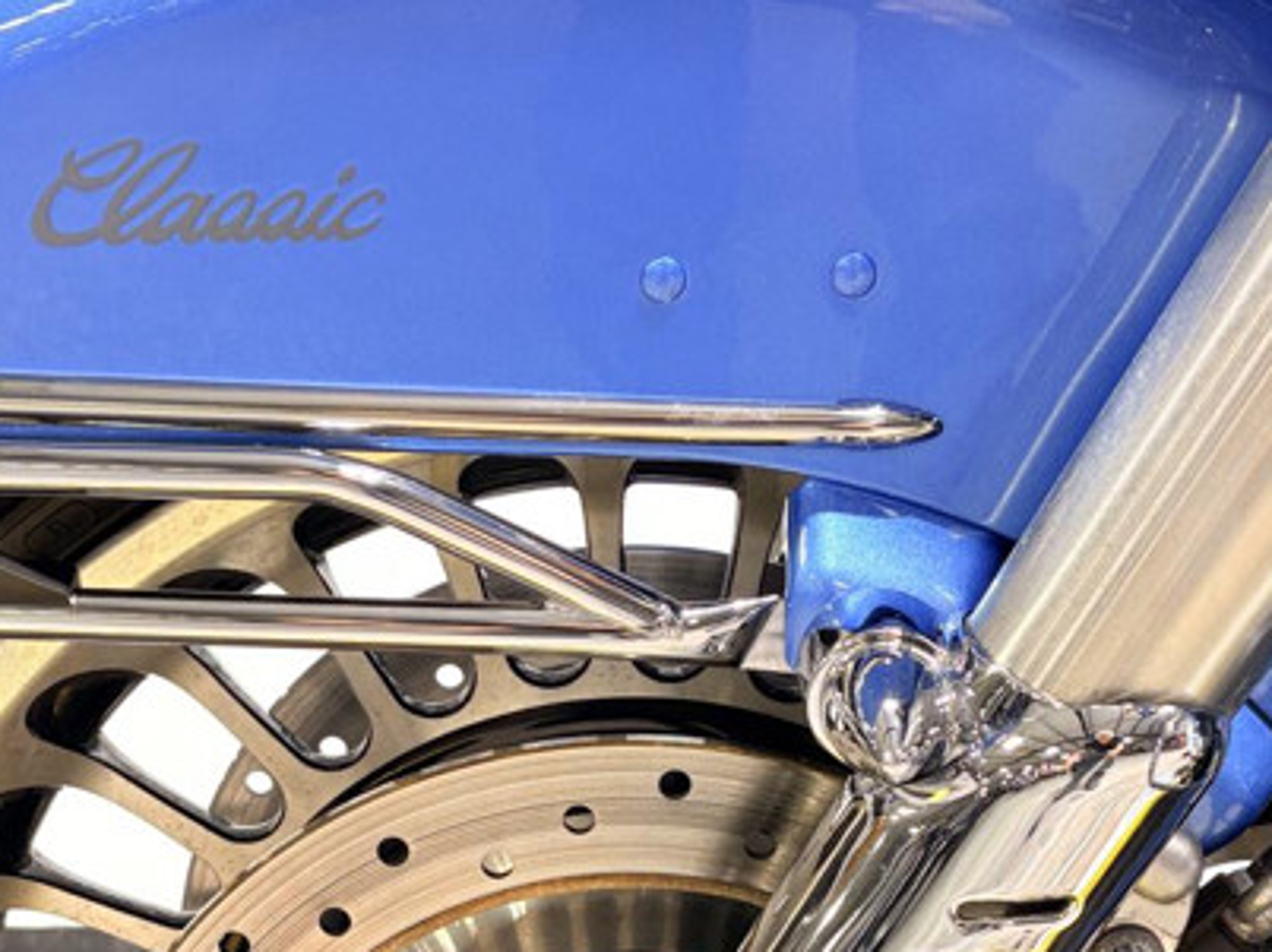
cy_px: 911
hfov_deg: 28.2
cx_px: 606
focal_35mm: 69
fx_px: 2534
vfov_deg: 20.7
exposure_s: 1/60
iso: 64
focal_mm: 5.96
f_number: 1.6
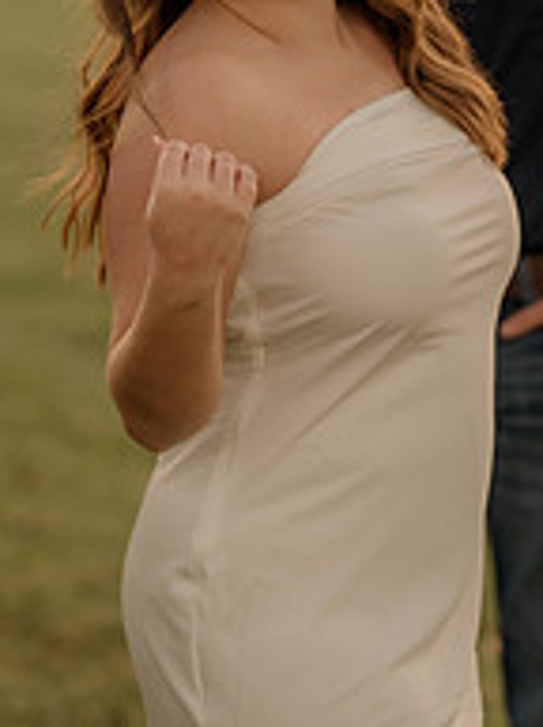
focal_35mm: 191
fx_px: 4008
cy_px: 53
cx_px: 260
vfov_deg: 10.3
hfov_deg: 7.8
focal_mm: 85
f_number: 1.8
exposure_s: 1/125
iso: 100
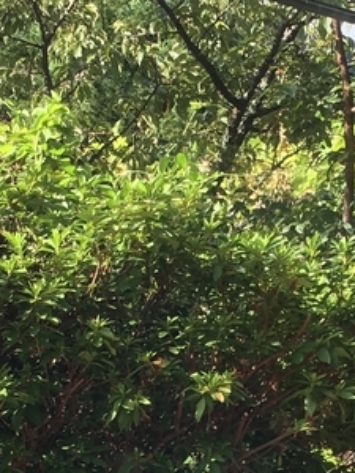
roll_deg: +0.7
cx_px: 259
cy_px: 506
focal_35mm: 116
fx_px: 1586
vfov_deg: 16.5
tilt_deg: -4.9
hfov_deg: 12.7
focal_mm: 4.15
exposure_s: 1/252
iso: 25
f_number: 2.2
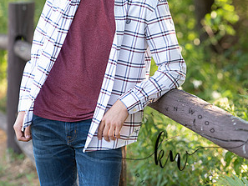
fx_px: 1168
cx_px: 124
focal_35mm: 163
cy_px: 18
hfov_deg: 12.1
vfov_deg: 9.1
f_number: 3.2
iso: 400
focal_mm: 112
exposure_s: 1/250
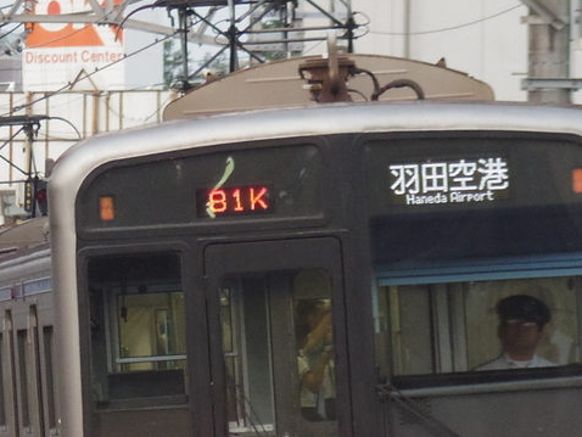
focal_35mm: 552
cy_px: 405
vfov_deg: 2.7
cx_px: -18
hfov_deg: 3.6
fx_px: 9285
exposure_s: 1/200
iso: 320
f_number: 2.8
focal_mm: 39.5
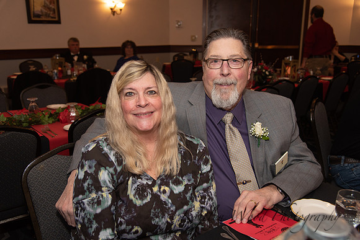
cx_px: 180
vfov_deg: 38.9
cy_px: 120
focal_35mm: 34
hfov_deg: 55.8
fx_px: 340
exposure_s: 1/200
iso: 800
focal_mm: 34
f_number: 4
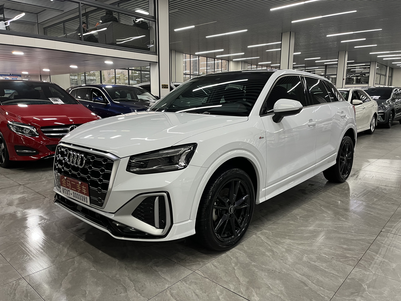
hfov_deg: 67.3
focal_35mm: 26
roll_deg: -0.5
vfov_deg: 53.1
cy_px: 150
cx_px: 200
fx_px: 301
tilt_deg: -11.3
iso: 160
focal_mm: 5.1
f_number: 1.6
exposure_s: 1/50
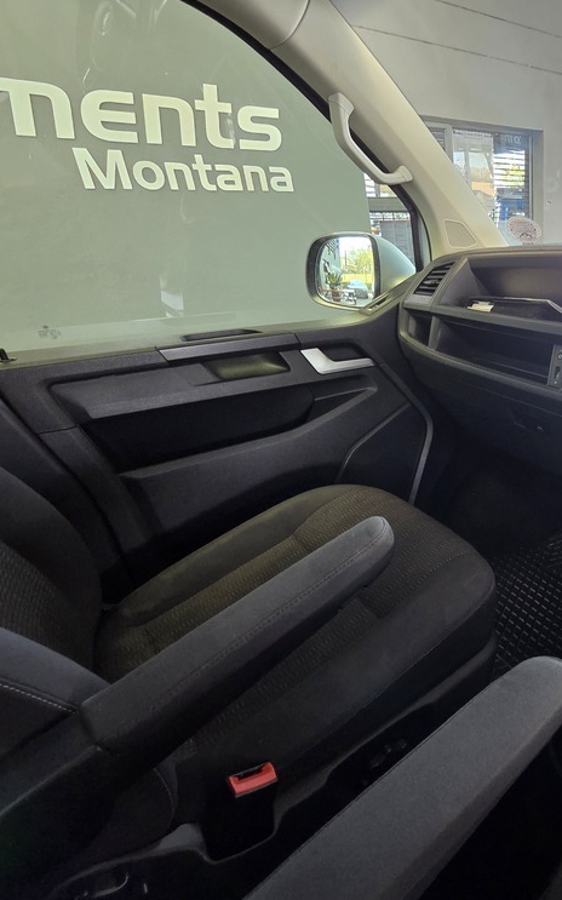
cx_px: 527
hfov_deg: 52.8
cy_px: 463
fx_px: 466
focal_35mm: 19
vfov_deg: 88.0
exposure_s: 1/50
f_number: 2.2
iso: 250
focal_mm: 2.2
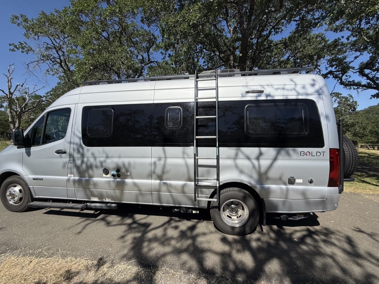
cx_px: 190
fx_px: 153
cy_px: 142
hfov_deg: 102.0
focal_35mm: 14
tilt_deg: -2.1
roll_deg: +2.0
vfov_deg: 85.7
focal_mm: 2.22
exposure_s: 1/3289
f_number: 2.2
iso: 50
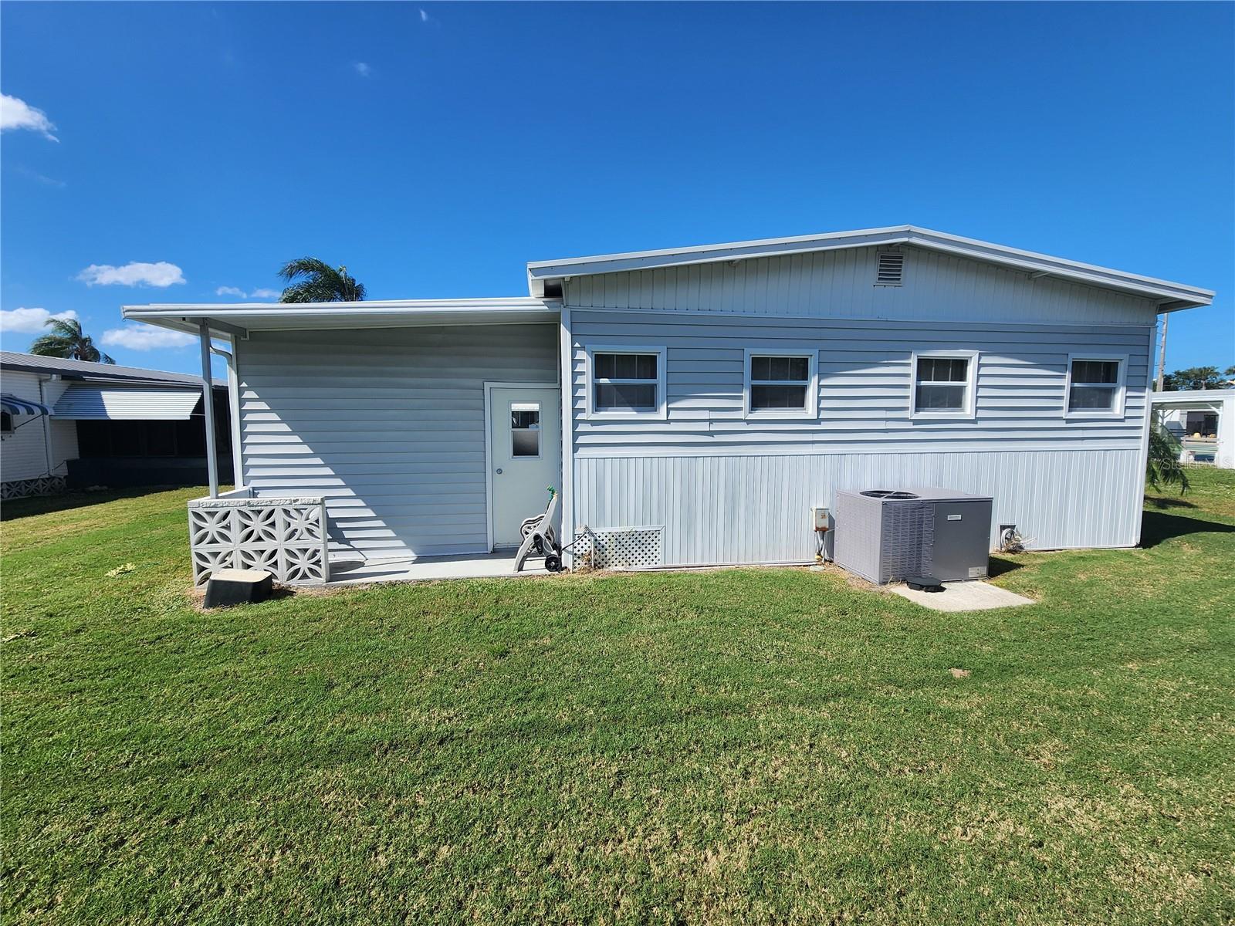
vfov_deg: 89.9
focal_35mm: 13
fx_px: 464
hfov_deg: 106.2
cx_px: 618
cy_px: 463
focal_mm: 2.2
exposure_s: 1/2128
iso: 50
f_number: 2.2
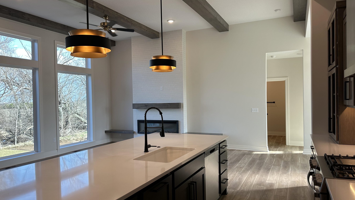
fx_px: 254
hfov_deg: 69.9
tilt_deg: -1.3
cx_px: 179
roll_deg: +0.8
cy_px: 105
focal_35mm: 27
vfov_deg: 42.9
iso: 64
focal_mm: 6.86
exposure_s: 1/171
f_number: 1.78
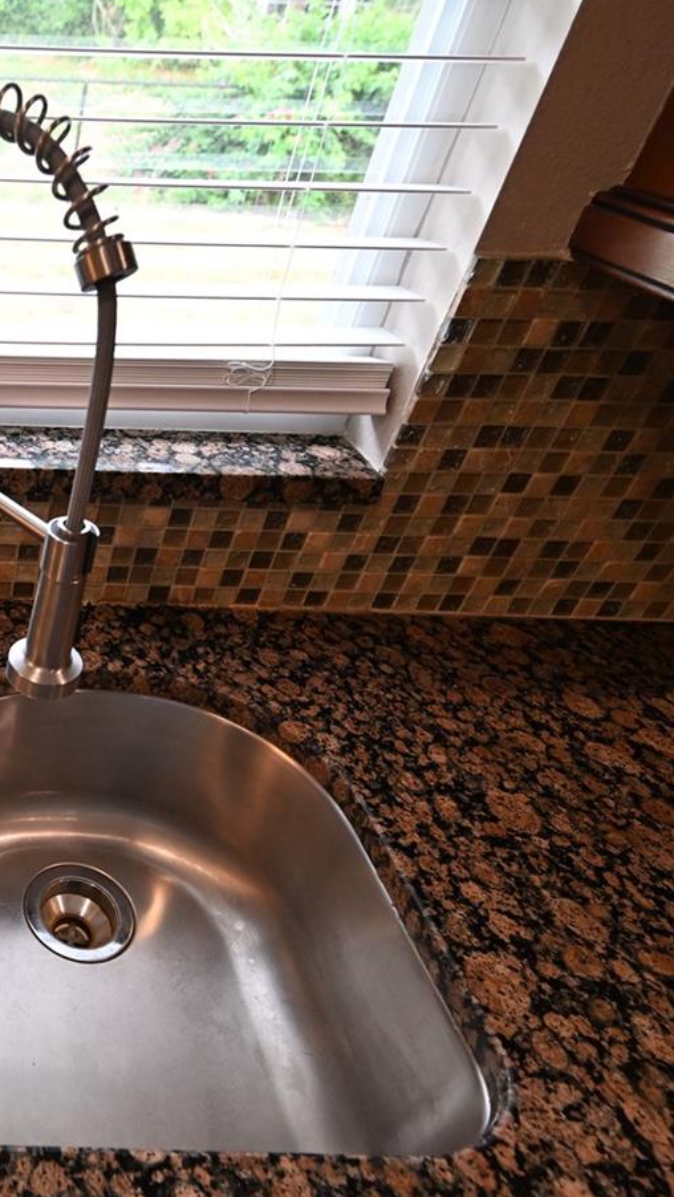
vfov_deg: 71.9
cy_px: 606
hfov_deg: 35.9
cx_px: -110
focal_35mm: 26
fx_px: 825
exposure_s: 1/125
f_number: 4
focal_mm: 14
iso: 2200
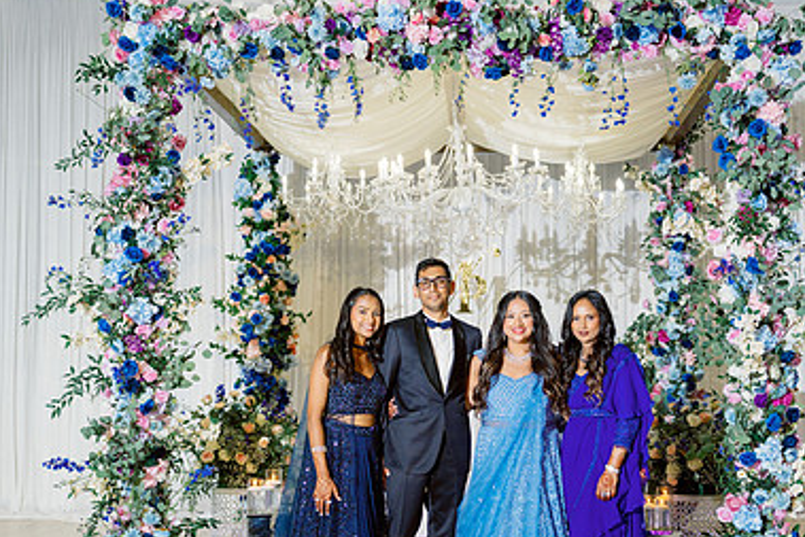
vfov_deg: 25.5
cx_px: 474
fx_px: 1186
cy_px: 320
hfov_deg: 37.4
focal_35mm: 53
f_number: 2.8
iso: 500
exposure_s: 1/250
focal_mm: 34
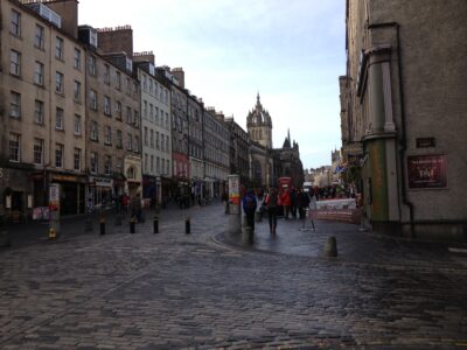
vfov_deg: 40.7
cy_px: 175
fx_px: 472
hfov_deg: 52.6
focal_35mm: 35
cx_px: 234
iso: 50
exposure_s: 1/552
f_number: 2.4
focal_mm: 4.28
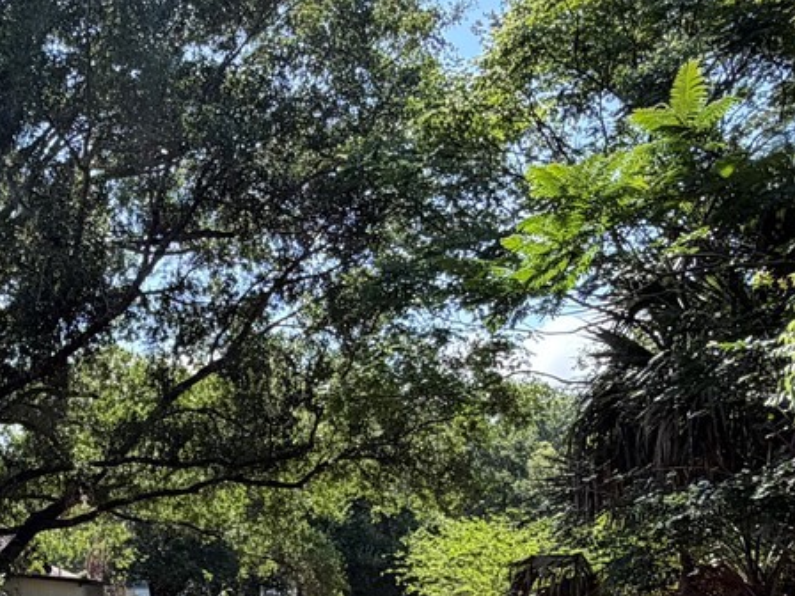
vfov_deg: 27.9
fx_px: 1148
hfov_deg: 35.9
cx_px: 82
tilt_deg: +2.4
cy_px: 552
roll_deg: +0.4
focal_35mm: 50
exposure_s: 1/468
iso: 64
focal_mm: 2.22
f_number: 2.2
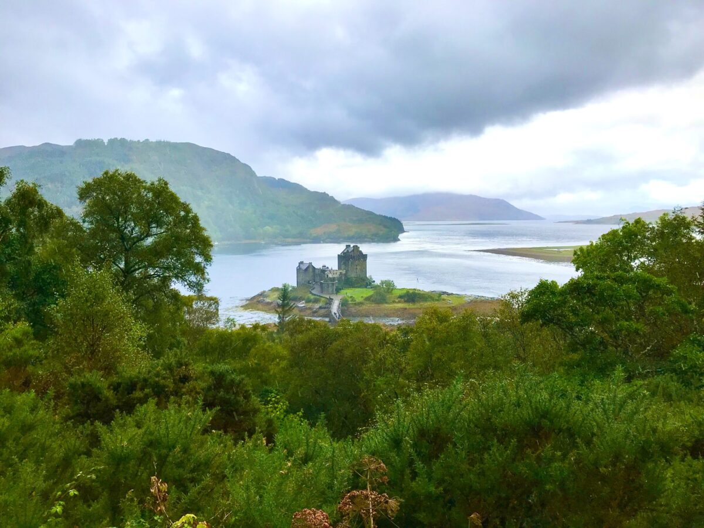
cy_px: 264
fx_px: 569
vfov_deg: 49.7
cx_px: 352
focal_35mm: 28
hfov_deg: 63.4
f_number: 1.8
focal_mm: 3.99
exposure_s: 1/638
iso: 20
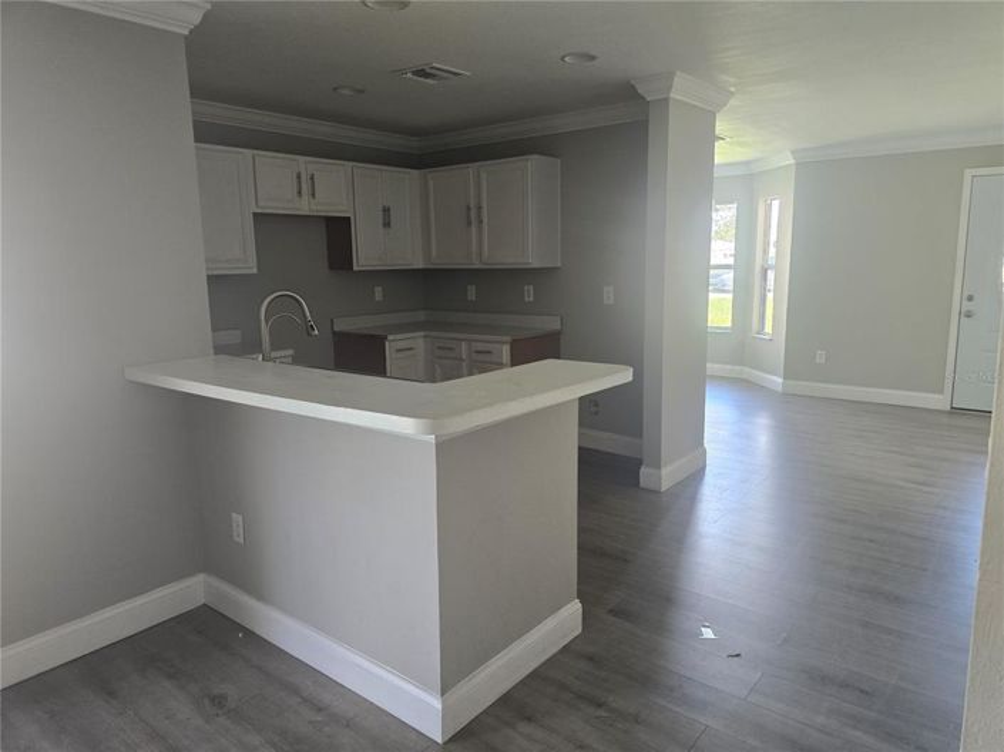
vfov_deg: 58.8
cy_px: 376
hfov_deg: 74.0
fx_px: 667
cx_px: 502
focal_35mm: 23
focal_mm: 6.3
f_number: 1.7
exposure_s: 1/120
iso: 200
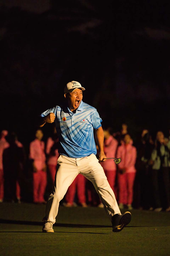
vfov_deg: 10.3
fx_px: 1417
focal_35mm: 200
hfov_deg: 6.9
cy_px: 128
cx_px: 85
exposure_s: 1/200
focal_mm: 200
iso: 25600
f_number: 2.8
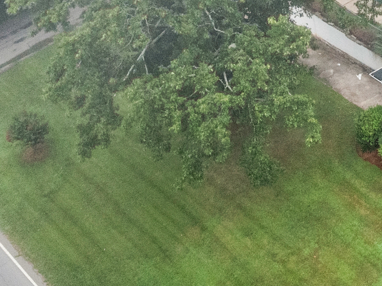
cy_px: -2
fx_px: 1169
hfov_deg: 17.1
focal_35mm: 106
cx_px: 533
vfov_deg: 13.7
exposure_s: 1/15
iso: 160
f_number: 2.8
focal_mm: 12.29
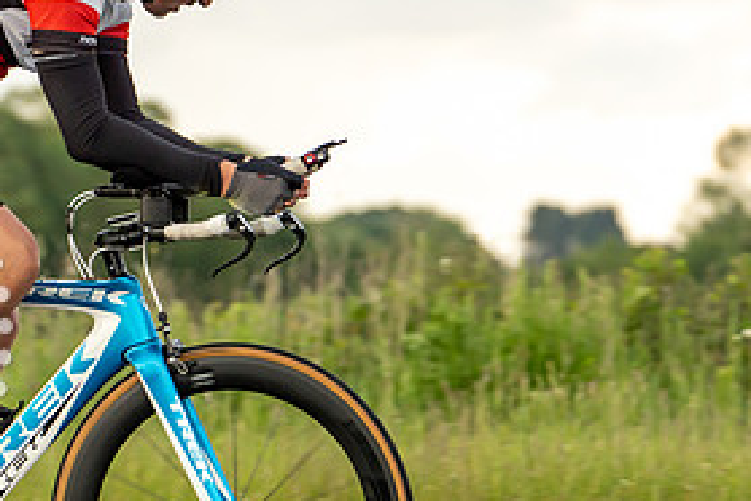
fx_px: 6216
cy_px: -26
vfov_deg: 4.6
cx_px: 36
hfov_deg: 6.9
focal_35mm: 298
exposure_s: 1/500
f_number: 3.2
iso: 250
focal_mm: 101
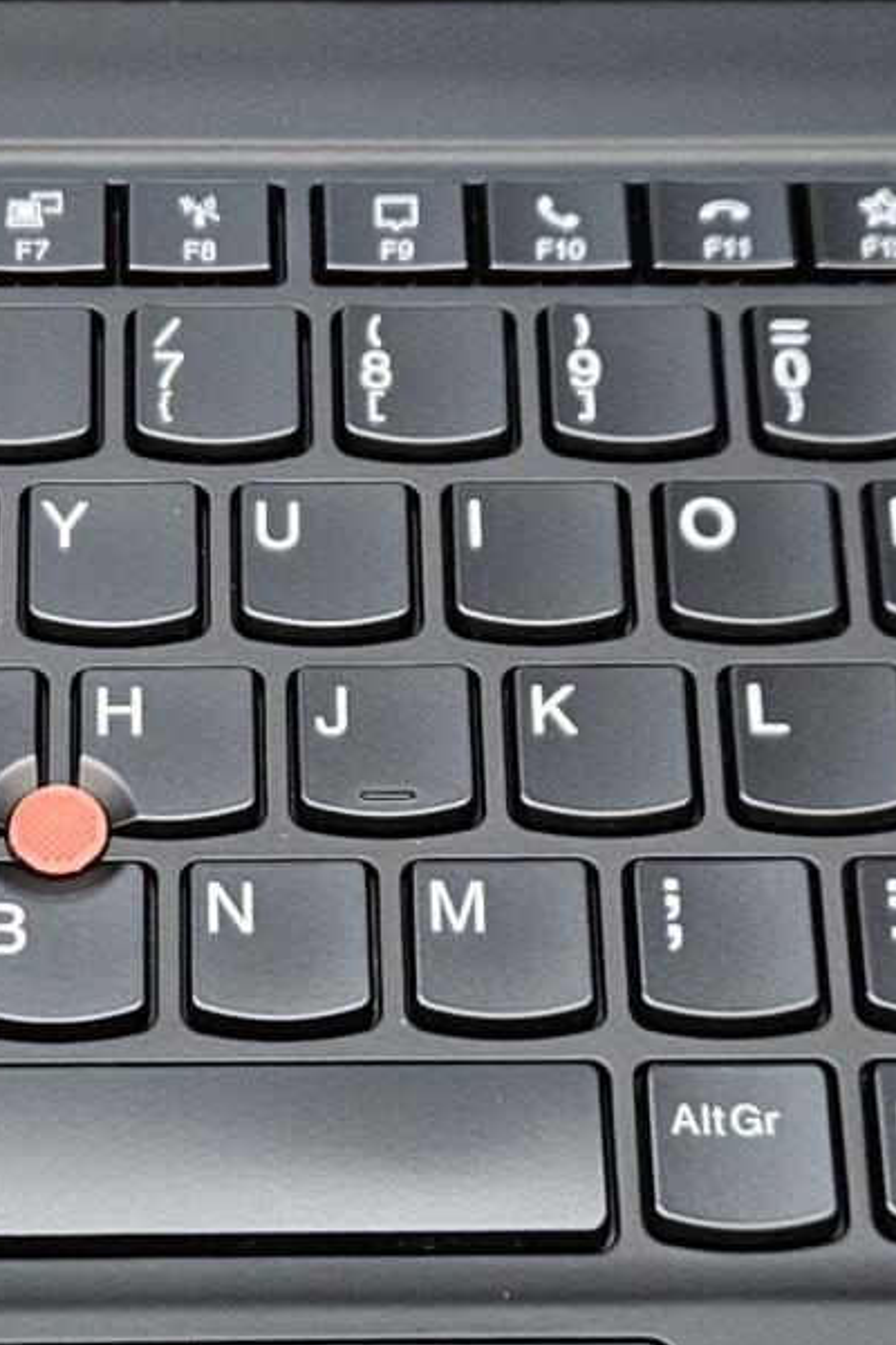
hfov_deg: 13.4
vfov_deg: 20.0
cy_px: 834
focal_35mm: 102
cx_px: 273
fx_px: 3808
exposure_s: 1/143
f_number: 1.8
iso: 250
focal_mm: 5.4
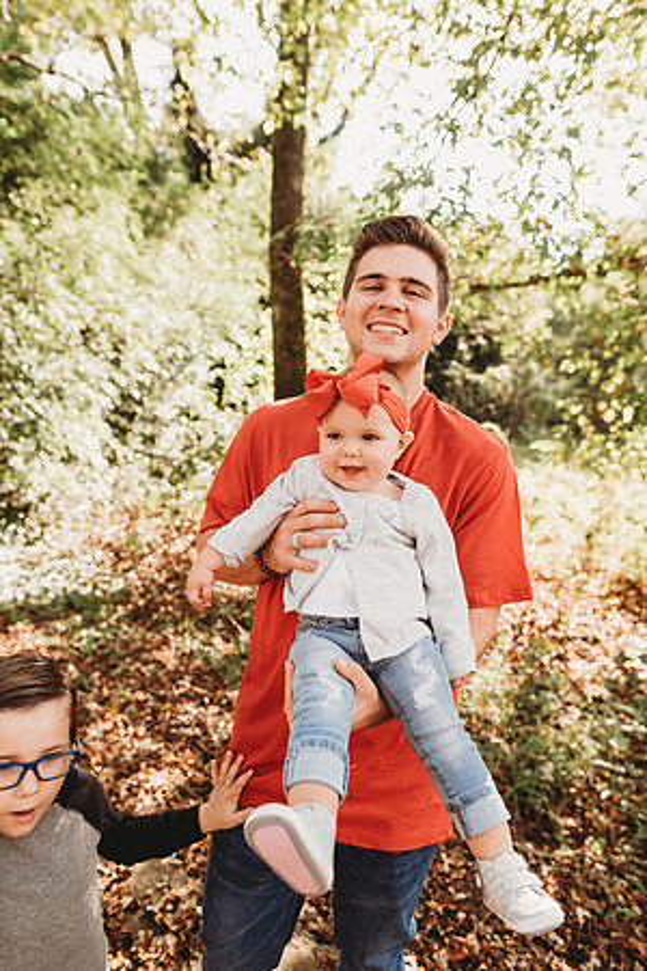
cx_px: 324
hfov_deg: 53.1
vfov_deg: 73.7
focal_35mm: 24
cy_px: 486
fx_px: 647
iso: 320
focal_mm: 24
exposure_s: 1/250
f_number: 3.2
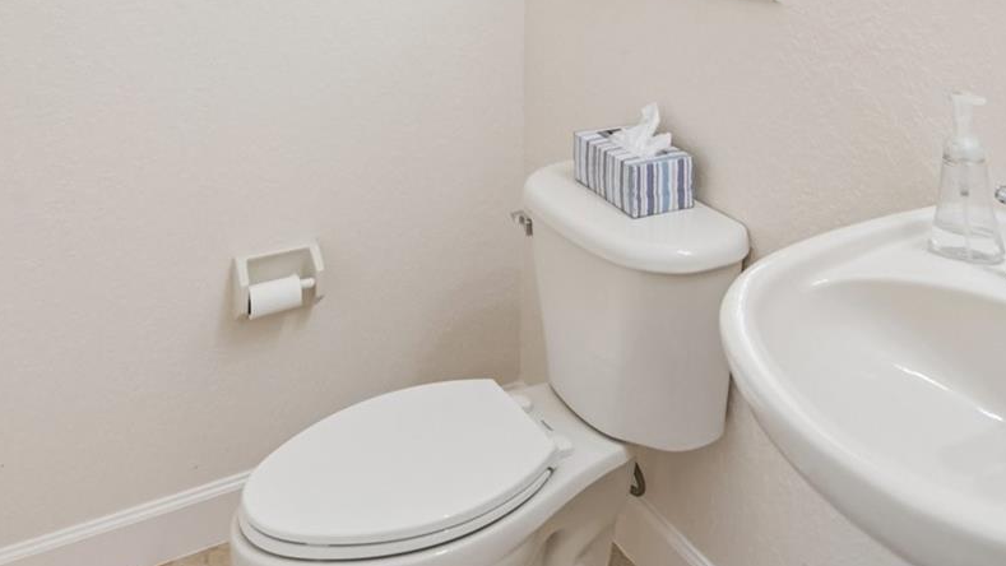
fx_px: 907
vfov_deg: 30.2
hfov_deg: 57.8
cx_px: 565
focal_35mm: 34
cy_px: -92
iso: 400
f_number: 8
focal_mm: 16
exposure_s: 1/50
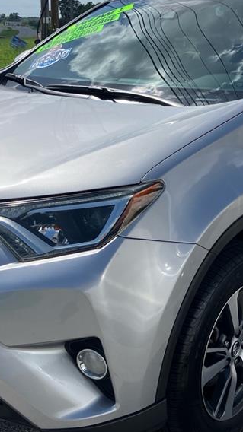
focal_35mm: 55
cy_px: 209
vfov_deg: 37.9
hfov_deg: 21.7
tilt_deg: -16.0
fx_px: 631
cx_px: 165
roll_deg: -3.8
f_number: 1.8
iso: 32
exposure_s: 1/3472
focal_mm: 3.99
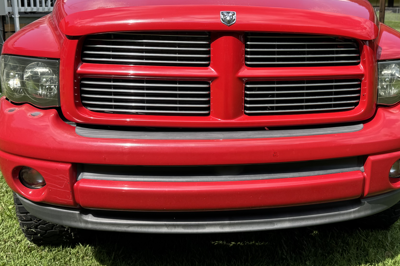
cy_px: 90
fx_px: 478
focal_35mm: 43
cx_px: 270
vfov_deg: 31.0
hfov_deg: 44.7
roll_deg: -1.7
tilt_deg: -11.8
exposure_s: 1/1818
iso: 80
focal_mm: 6.76
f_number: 1.78
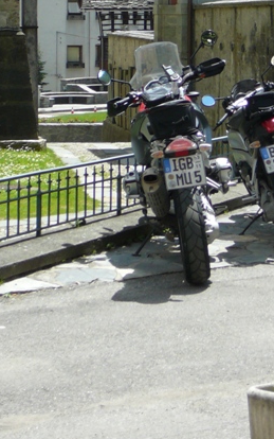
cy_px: 31
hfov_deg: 10.5
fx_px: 1492
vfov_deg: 16.4
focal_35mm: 125
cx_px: 226
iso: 80
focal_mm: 9.1
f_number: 3.6
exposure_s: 1/640
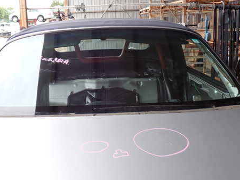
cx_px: 99
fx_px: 333
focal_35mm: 48
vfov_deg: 30.3
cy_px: 82
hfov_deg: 39.5
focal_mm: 6.37
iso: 100
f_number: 3.5
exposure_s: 1/80
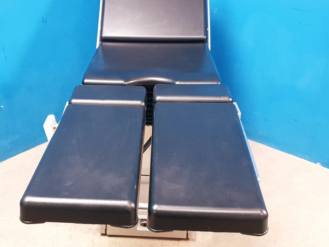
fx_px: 418
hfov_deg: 42.8
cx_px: 134
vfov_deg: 32.9
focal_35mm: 44
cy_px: 120
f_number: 1.5
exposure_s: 1/50
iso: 400
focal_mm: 4.3
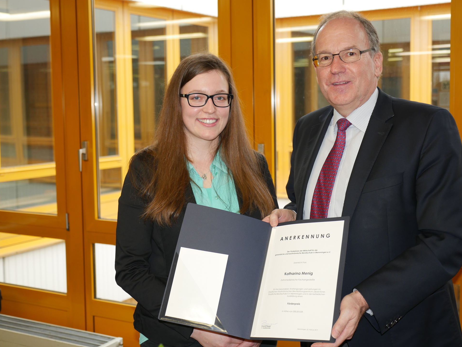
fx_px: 721
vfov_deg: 27.1
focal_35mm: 54
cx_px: 234
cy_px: 170
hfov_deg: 35.5
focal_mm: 26
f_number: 2.8
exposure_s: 1/60
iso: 250
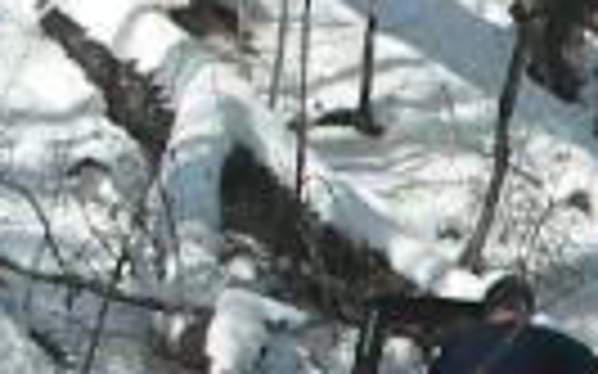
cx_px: 872
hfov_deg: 7.3
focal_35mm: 285
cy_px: 455
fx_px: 4643
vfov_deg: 4.6
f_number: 3
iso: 50
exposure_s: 1/353
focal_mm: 5.8
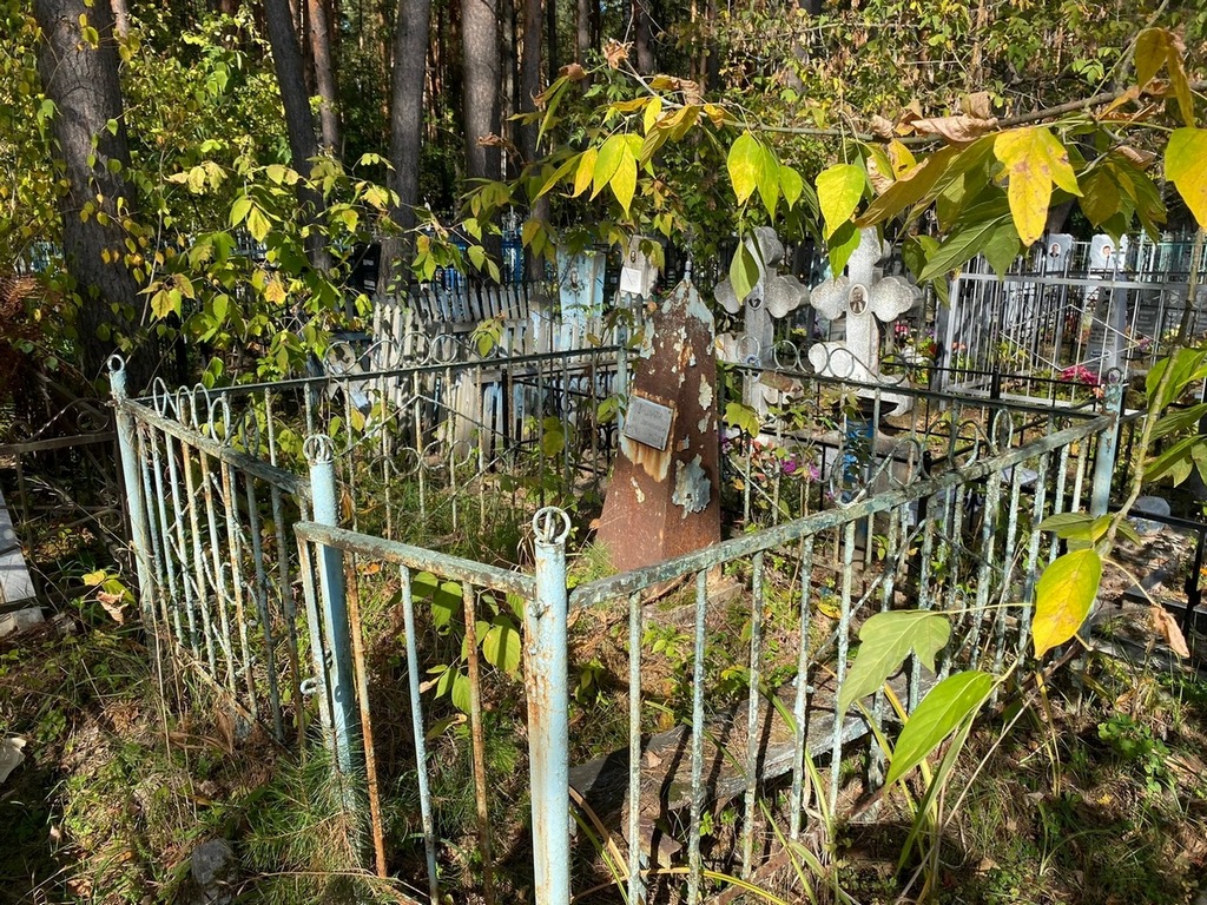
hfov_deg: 67.3
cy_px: 452
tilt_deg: -8.2
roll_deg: -3.9
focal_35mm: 26
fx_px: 907
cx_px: 604
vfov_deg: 53.1
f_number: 1.8
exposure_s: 1/1300
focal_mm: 4.25
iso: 32
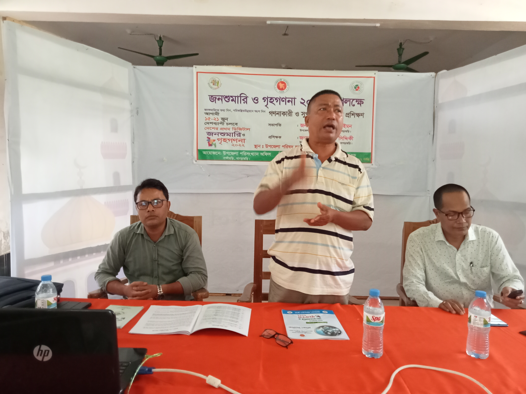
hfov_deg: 63.4
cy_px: 197
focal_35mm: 28
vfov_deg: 49.7
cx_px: 263
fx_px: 425
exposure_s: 1/25
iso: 1108
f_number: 2.2
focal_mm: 3.46
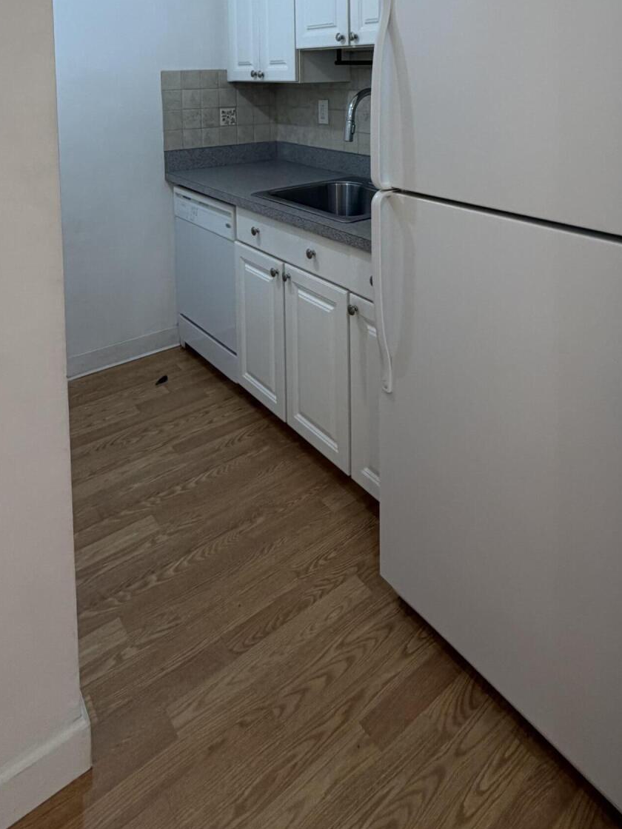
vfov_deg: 60.6
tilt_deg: -3.4
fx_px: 599
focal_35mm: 25
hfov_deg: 54.7
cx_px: 356
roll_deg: +0.2
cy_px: 110
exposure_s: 1/120
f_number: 2.2
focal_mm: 2.22
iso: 160
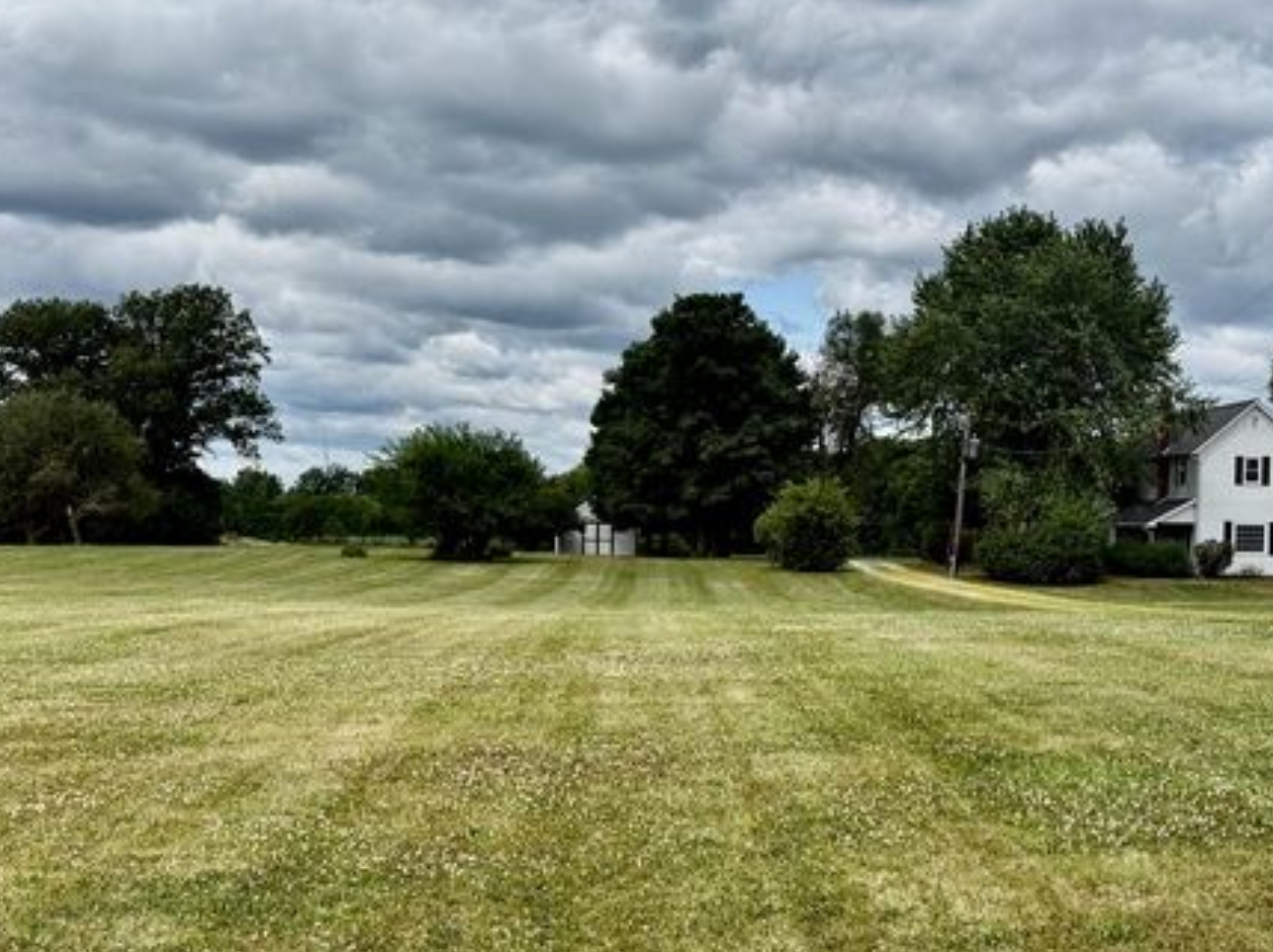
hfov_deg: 34.3
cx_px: 724
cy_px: 529
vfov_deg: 26.0
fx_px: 2058
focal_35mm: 56
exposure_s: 1/6024
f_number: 1.78
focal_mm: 6.76
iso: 64
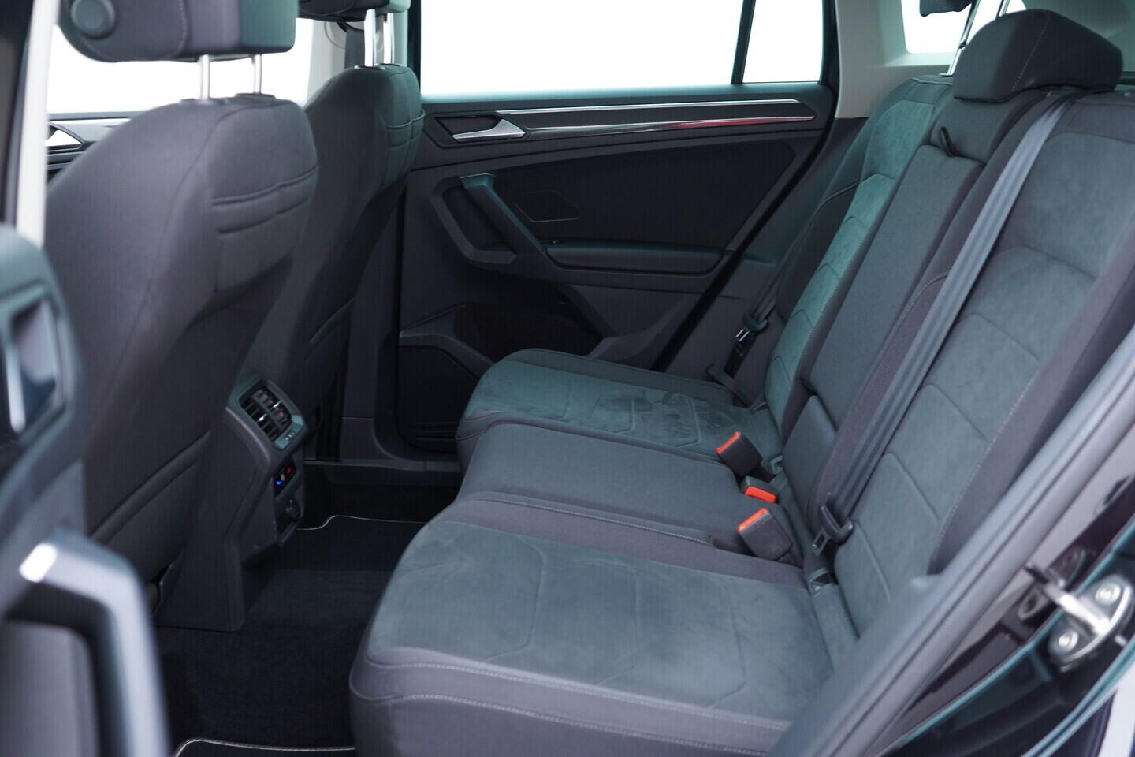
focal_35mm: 36
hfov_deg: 53.1
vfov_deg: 36.9
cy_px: 378
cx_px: 568
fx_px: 1135
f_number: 2.8
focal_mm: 24
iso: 500
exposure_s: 1/40
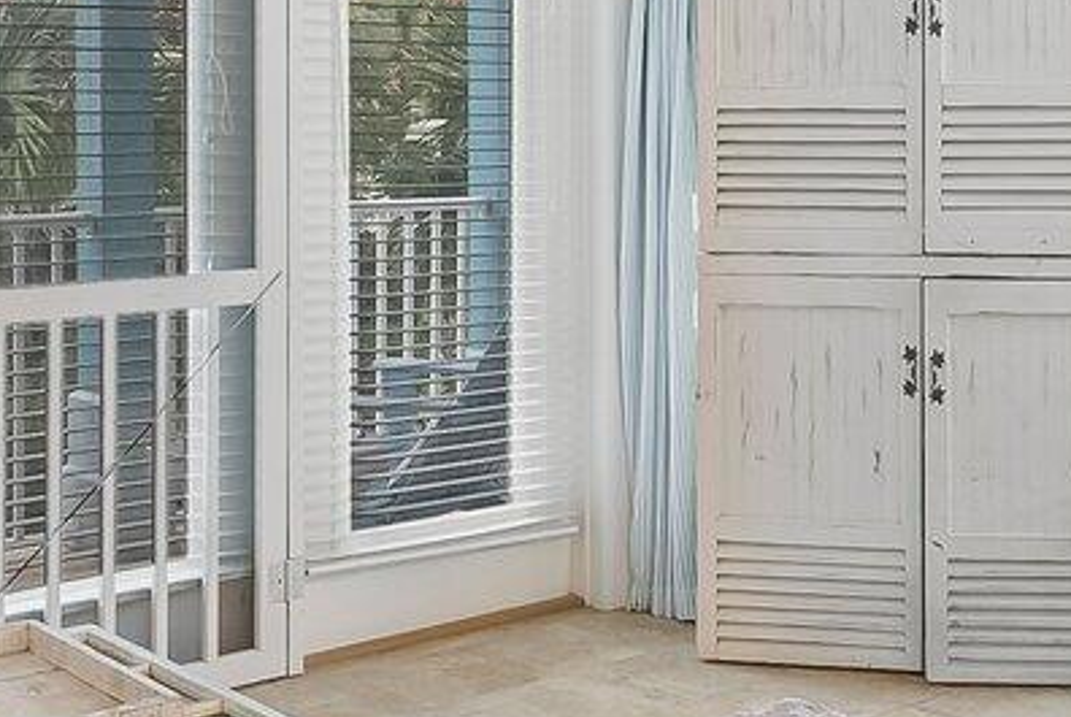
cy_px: 81
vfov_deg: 21.5
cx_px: 546
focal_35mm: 62
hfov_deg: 32.3
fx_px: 1847
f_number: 8
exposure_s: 1/5
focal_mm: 12
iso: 400
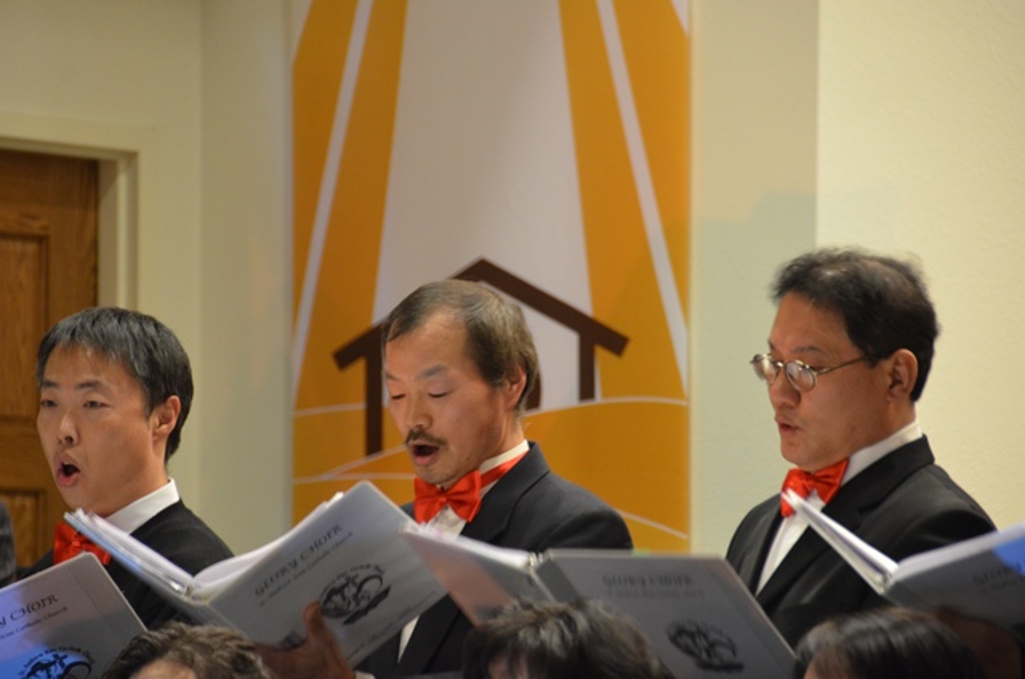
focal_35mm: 300
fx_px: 8525
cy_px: 340
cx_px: 512
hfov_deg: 6.9
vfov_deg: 4.6
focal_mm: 200
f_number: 5.6
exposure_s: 1/13
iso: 1600
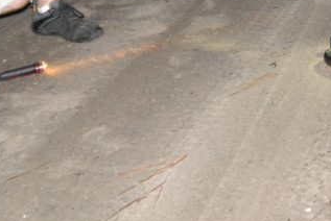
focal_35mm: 106
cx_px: 358
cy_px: -54
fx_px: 975
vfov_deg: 12.6
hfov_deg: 18.6
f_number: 2.8
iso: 1100
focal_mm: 28
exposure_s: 1/80
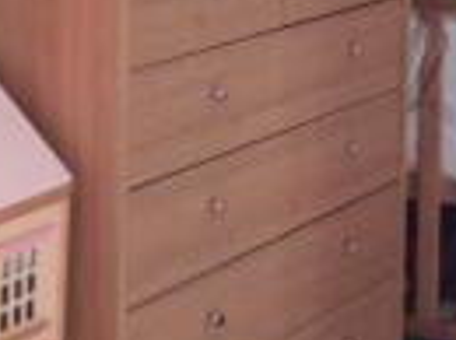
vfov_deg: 11.3
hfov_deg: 15.0
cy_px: -159
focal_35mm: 126
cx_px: 577
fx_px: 1657
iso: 160
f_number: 1.9
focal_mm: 3.7
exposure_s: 1/20
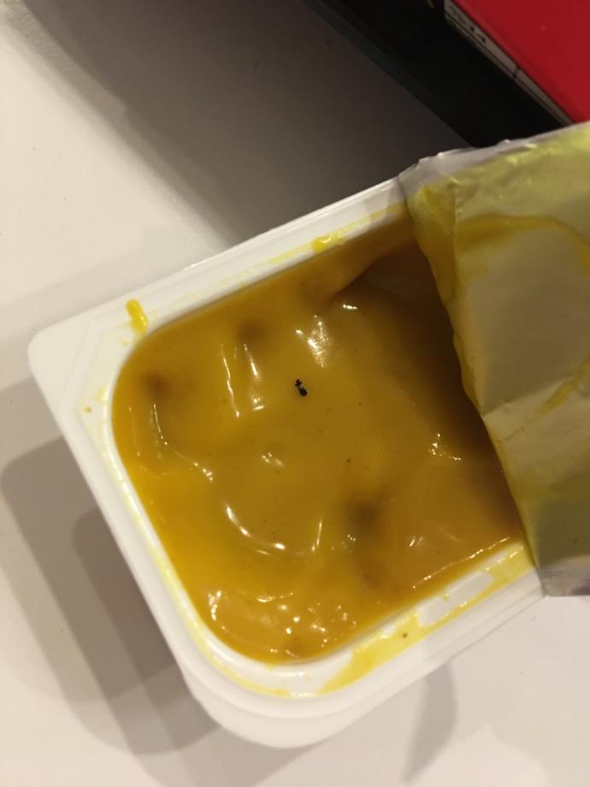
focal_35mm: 29
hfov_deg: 48.2
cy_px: 394
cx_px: 295
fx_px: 659
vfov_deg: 61.7
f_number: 2.2
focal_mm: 4.15
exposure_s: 1/33
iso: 200
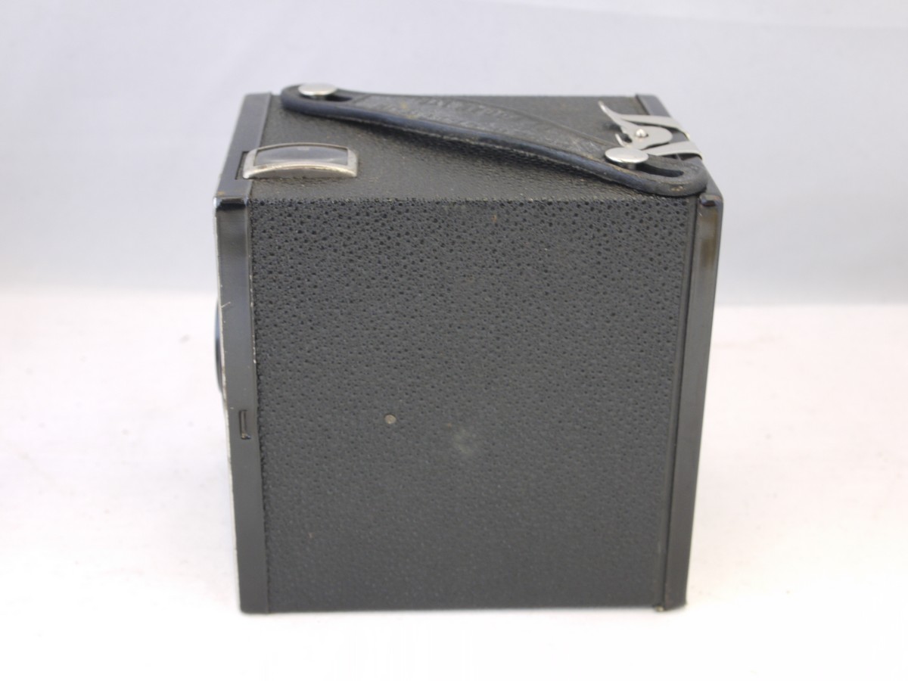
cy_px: 340
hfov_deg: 35.5
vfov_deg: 27.0
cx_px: 454
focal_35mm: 54
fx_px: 1416
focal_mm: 27
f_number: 8
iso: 400
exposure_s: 1/2.5
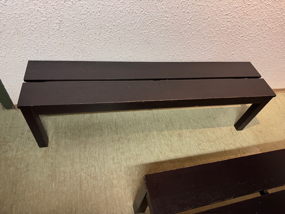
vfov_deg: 56.8
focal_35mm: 24
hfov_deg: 71.6
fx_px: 198
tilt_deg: -50.6
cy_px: 107
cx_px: 142
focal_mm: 6.76
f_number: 1.78
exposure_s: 1/50
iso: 400
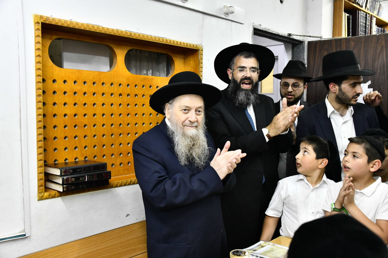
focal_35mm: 35
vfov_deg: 37.8
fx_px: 377
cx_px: 194
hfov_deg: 54.4
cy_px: 129
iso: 2500
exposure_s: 1/400
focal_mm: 35
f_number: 5.6
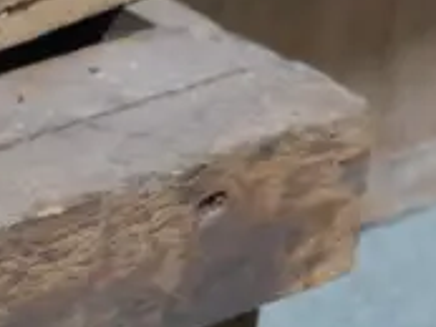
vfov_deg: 5.2
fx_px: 3580
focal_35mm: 284
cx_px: -587
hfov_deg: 6.6
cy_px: 92
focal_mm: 24
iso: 1250
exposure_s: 1/60
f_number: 5.2
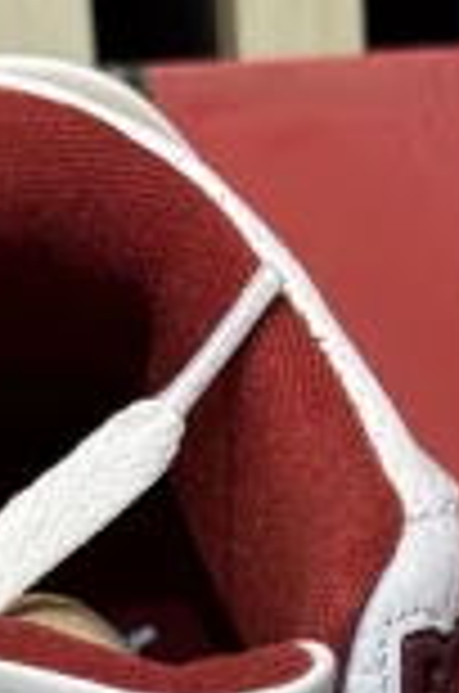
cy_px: 1184
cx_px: 724
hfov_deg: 5.2
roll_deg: +0.9
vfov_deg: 7.7
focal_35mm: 260
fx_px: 4995
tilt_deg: -28.9
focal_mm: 6.76
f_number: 1.78
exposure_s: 1/172
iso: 50
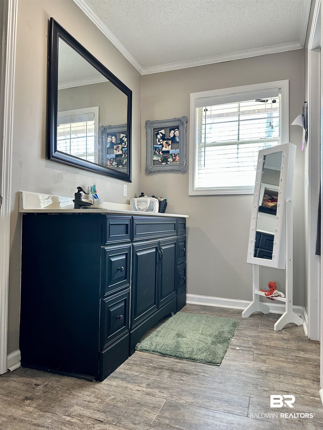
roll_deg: -0.2
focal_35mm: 24
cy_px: 215
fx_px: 299
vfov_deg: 71.6
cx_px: 162
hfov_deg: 56.8
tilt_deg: +1.6
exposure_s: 1/120
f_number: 1.78
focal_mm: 6.86
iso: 160
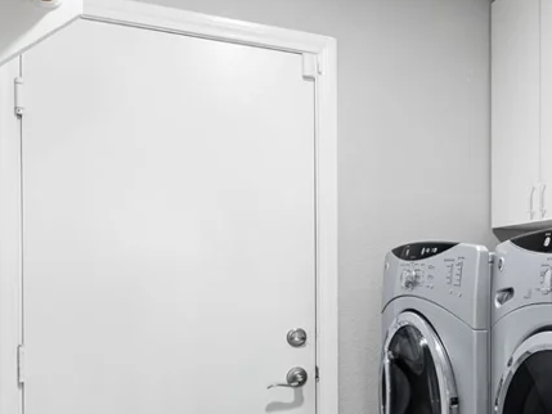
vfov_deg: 36.4
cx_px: 526
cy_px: 278
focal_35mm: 39
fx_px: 622
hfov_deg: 42.6
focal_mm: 17
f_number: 8
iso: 400
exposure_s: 1/3
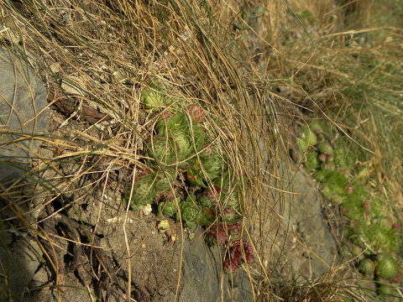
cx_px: 202
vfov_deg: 31.5
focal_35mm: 46
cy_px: 151
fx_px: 536
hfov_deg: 41.2
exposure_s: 1/400
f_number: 4
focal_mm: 8.2
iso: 64
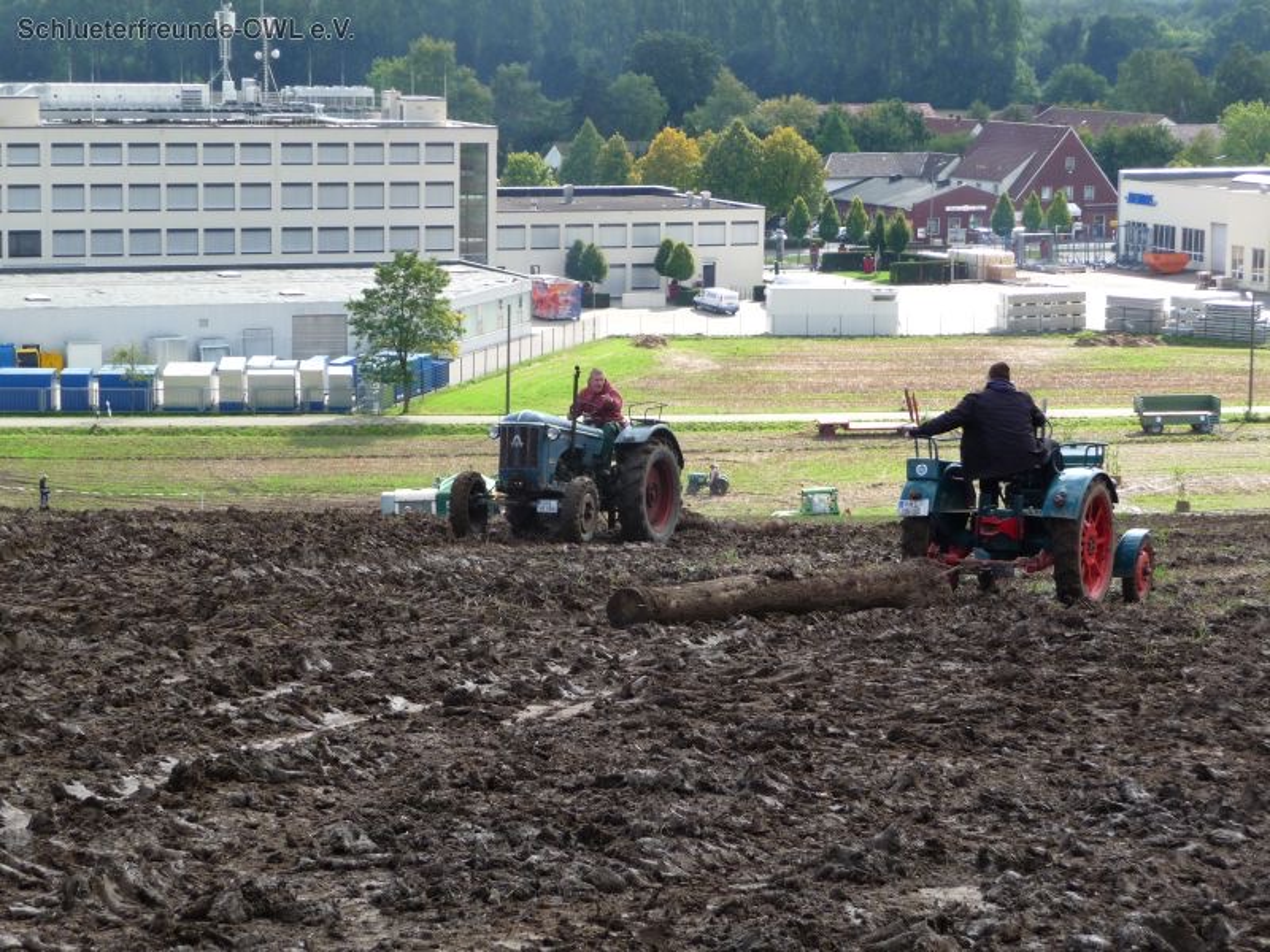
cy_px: 476
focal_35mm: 96
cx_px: 635
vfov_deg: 15.4
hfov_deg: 20.4
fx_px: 3522
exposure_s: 1/200
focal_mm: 16.3
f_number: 4.7
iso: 100
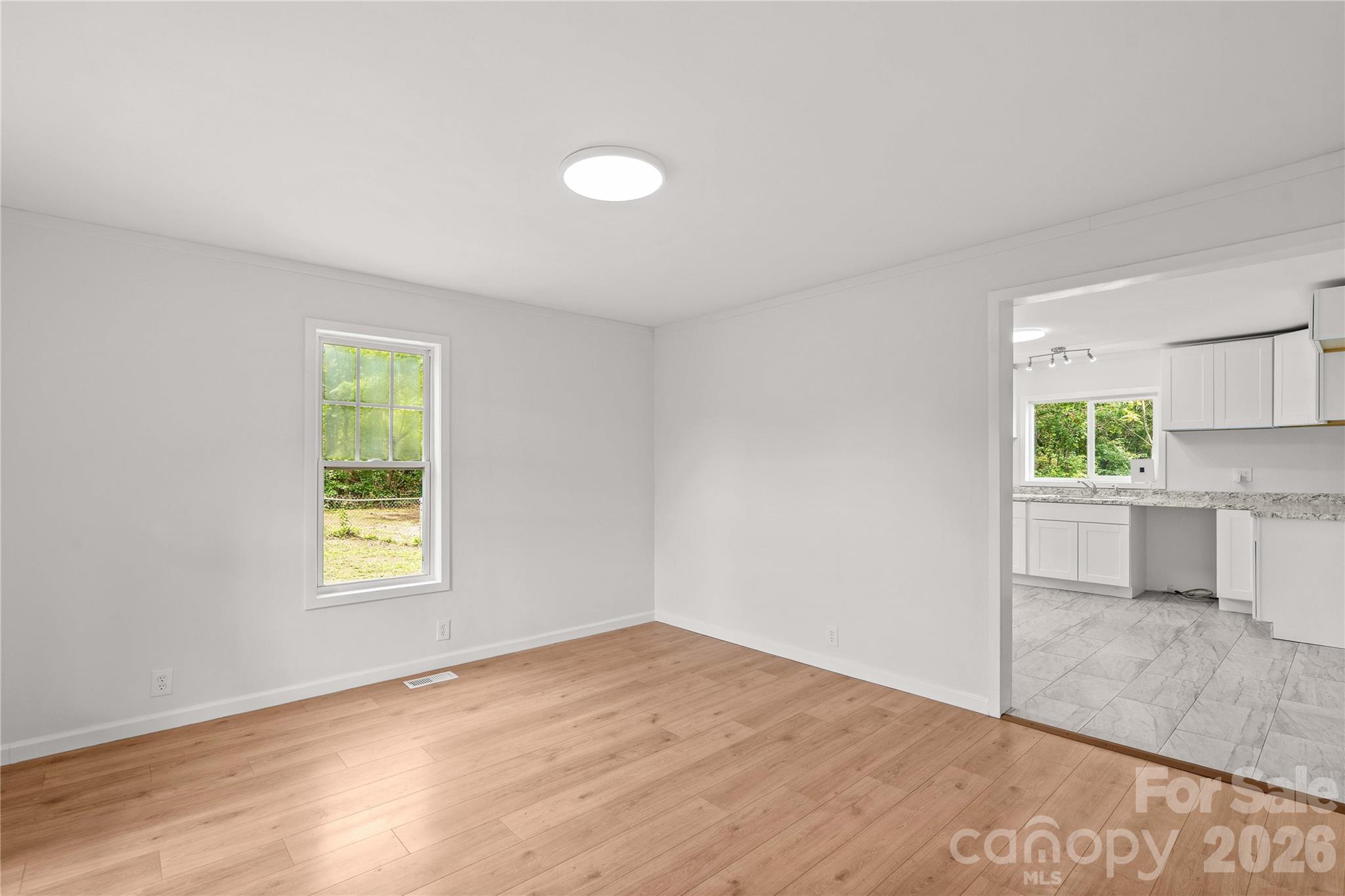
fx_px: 598
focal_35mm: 16
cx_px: 672
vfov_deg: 73.7
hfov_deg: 96.7
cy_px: 448
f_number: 8
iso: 100
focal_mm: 16
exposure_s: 1/8
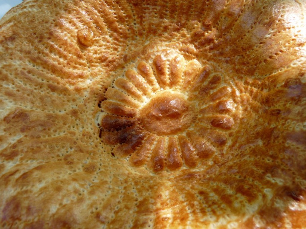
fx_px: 239
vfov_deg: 51.4
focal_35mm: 27
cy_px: 114
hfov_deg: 65.3
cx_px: 153
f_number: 3.2
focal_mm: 4.8
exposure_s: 1/125
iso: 100
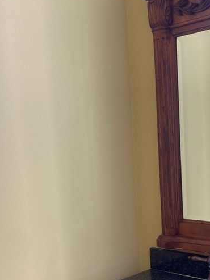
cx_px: 97
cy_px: 201
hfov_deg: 27.0
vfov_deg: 35.0
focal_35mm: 54
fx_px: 437
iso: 80
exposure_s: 1/60
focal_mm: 4.25
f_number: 1.8
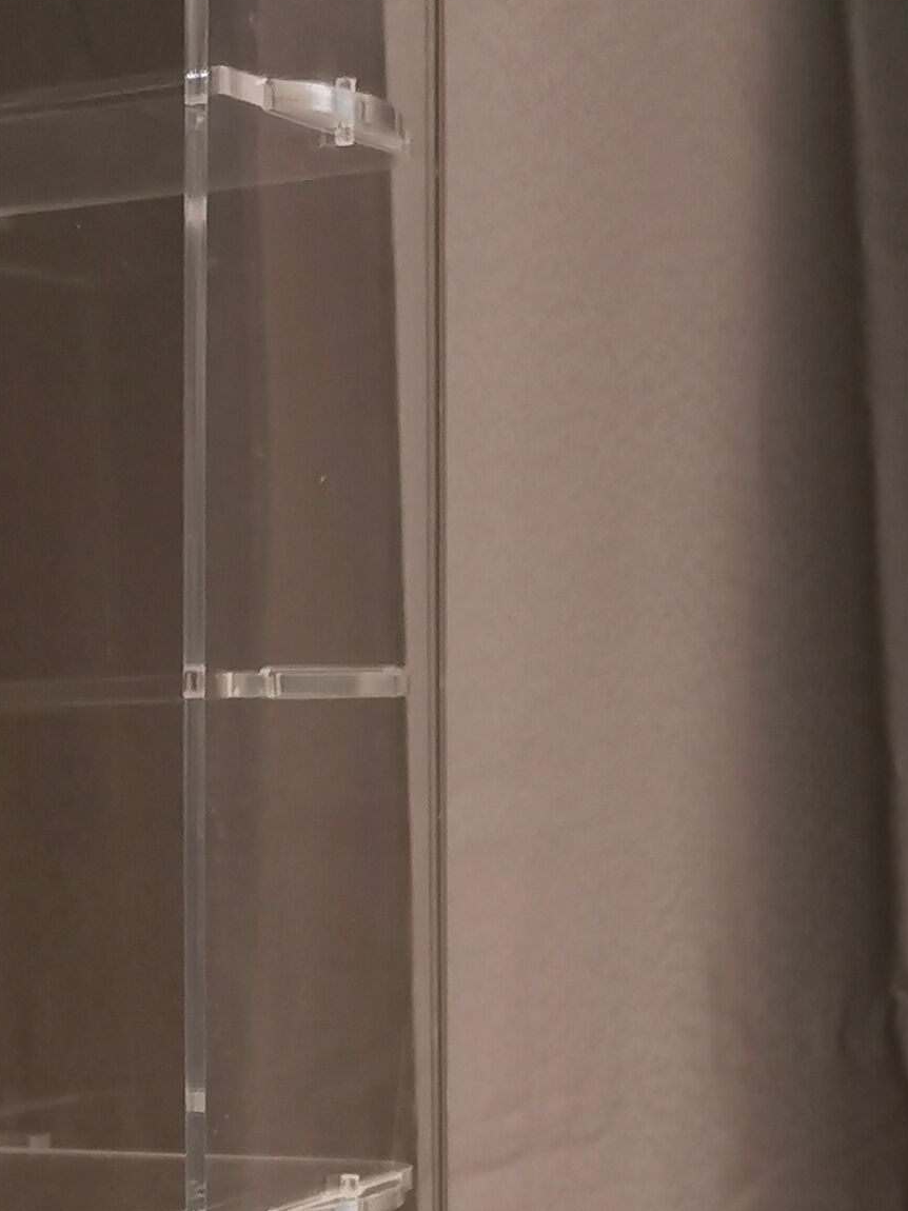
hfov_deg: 15.9
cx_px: 85
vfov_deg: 19.7
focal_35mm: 92
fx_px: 3219
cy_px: 1551
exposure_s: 1/100
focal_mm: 5.58
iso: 100
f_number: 1.8
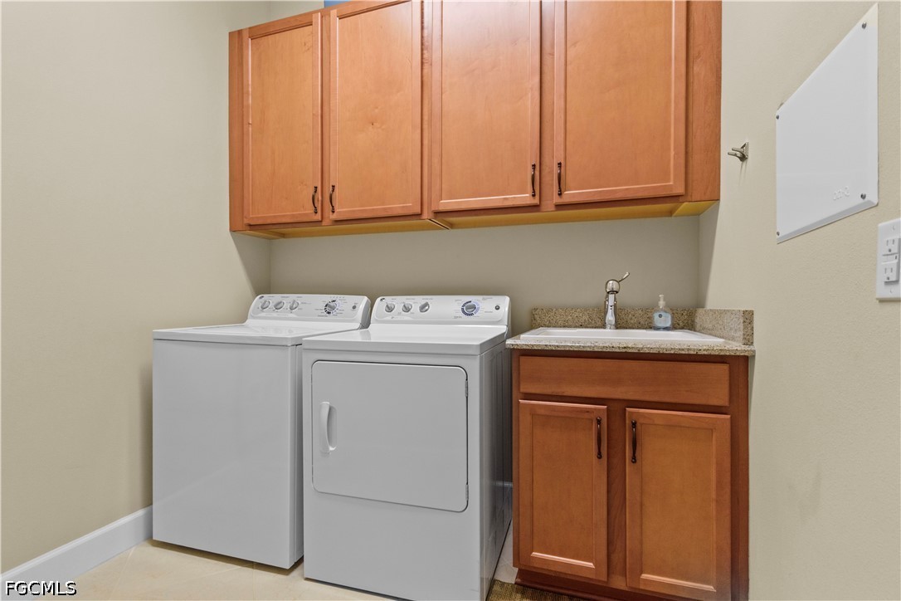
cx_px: 450
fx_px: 375
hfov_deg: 100.4
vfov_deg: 77.3
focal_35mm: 15
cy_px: 300
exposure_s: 1/30
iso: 800
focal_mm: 10
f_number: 4.5
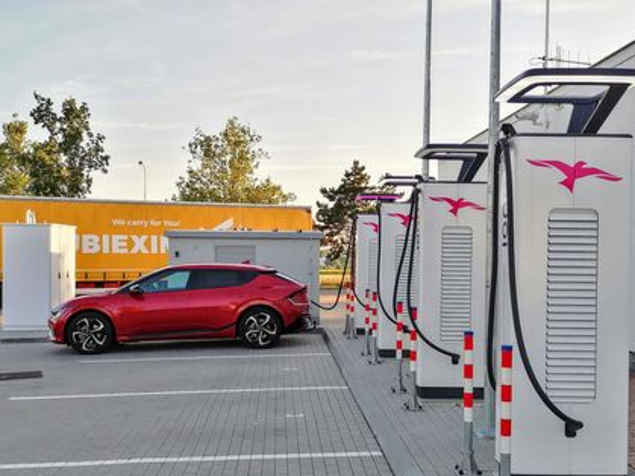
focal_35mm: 41
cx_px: 318
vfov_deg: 35.1
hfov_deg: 45.8
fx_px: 752
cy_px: 273
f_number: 1.8
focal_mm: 5.3
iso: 50
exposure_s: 1/347
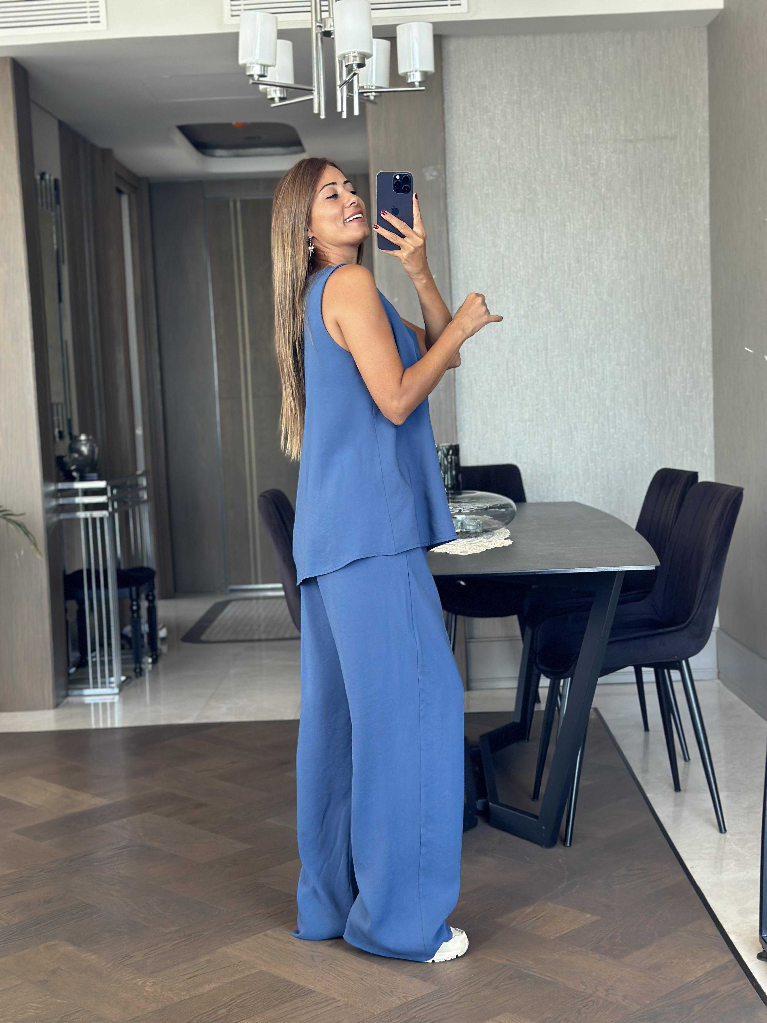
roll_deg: +3.3
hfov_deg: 30.3
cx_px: 384
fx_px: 1418
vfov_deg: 39.7
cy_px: 512
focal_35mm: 48
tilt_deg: -18.6
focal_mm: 6.86
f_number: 1.78
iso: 125
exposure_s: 1/73
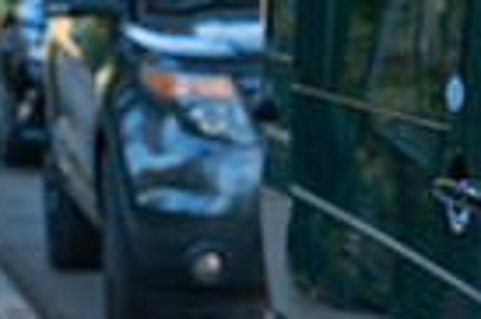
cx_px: -351
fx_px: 3963
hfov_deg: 6.8
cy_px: 398
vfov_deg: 4.6
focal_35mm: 297
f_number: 6.3
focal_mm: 70
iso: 400
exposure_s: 1/200
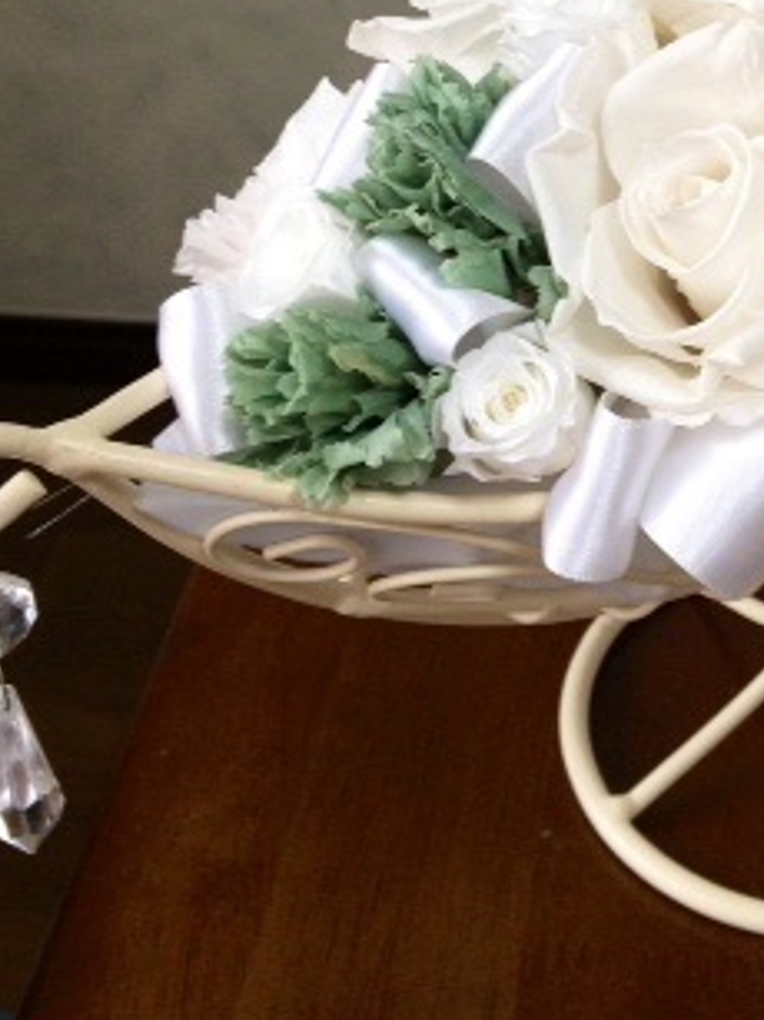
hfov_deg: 19.8
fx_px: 2150
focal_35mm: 73
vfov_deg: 26.3
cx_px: 688
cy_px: 223
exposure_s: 1/60
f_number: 2.4
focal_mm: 4.28
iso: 80
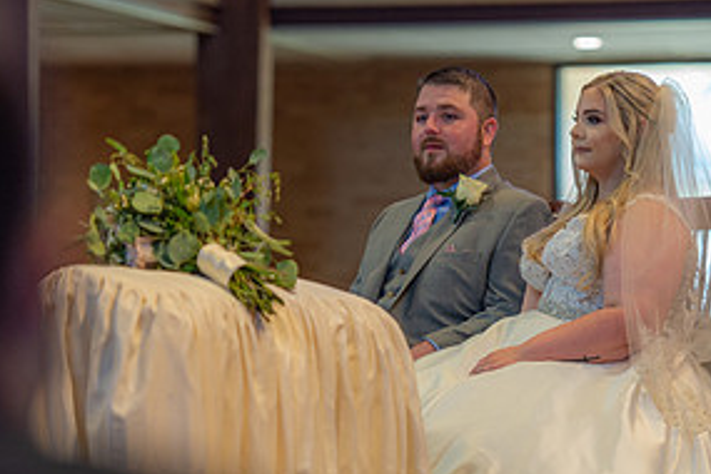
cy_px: 352
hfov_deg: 8.1
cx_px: 501
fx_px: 5016
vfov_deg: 5.4
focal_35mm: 254
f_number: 2.8
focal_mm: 125
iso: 1250
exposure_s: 1/125
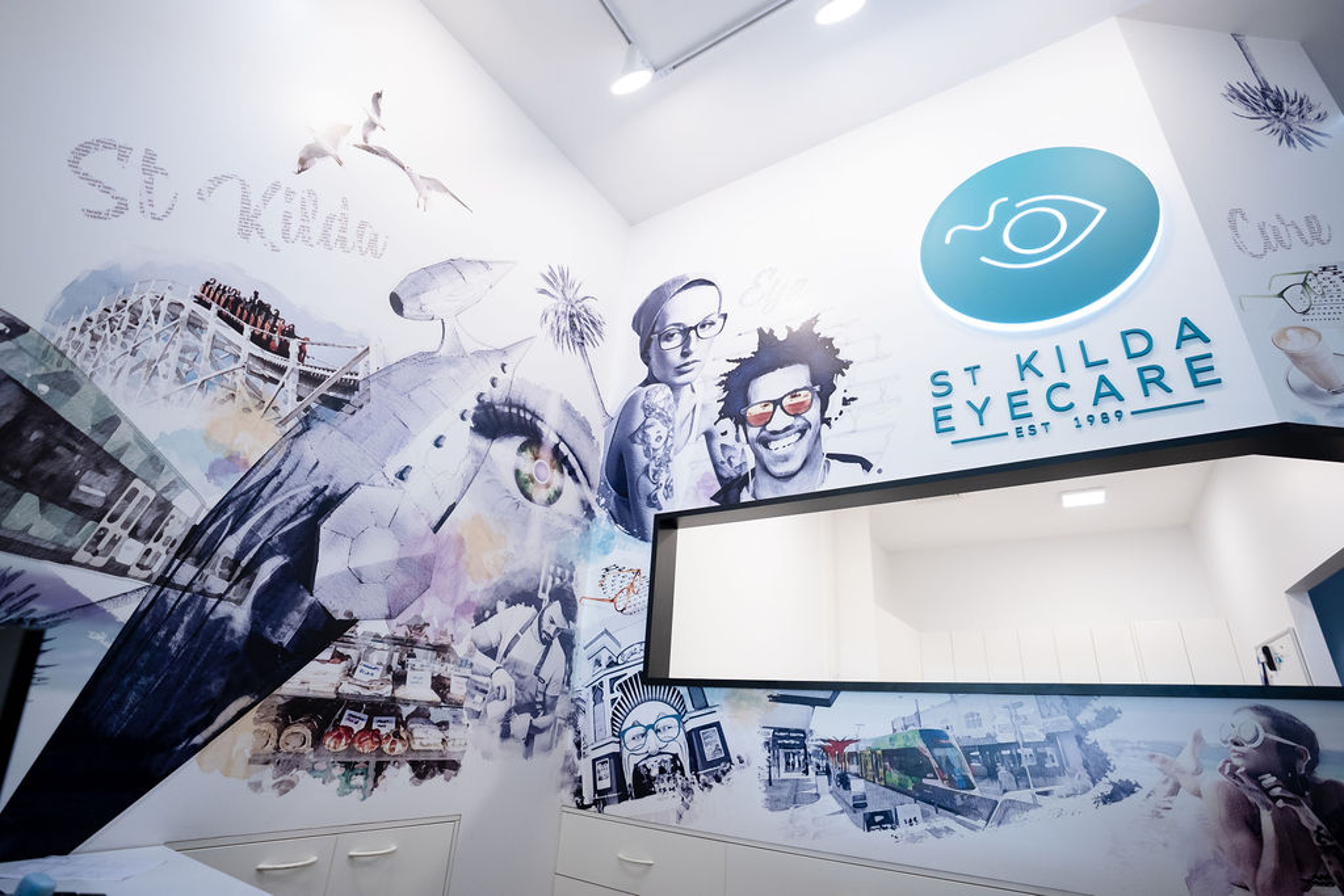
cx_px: 672
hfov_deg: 96.7
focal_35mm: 16
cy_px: 448
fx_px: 597
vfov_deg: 73.8
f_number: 2.8
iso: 800
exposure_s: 1/250
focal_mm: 16
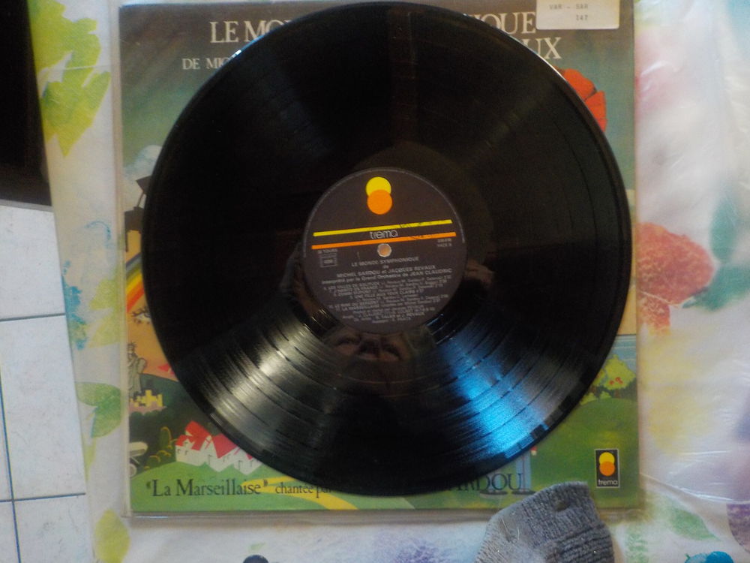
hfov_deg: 60.0
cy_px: 282
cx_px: 375
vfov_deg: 46.8
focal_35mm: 30
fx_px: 650
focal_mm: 4.1
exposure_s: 1/15
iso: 400
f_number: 3.3
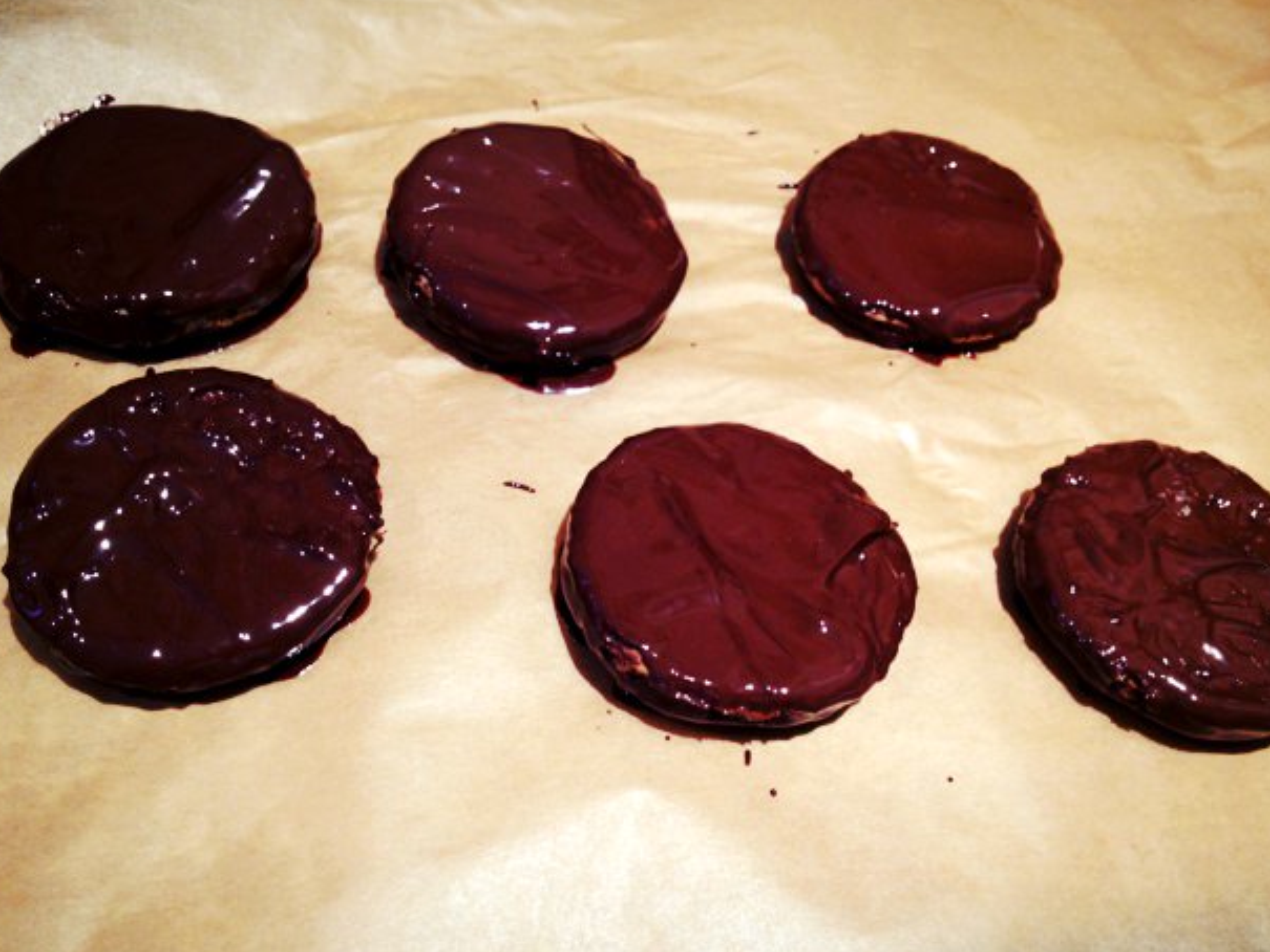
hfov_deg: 50.1
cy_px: 455
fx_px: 1358
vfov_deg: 38.7
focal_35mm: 37
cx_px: 640
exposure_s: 1/20
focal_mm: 4.28
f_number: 2.4
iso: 64
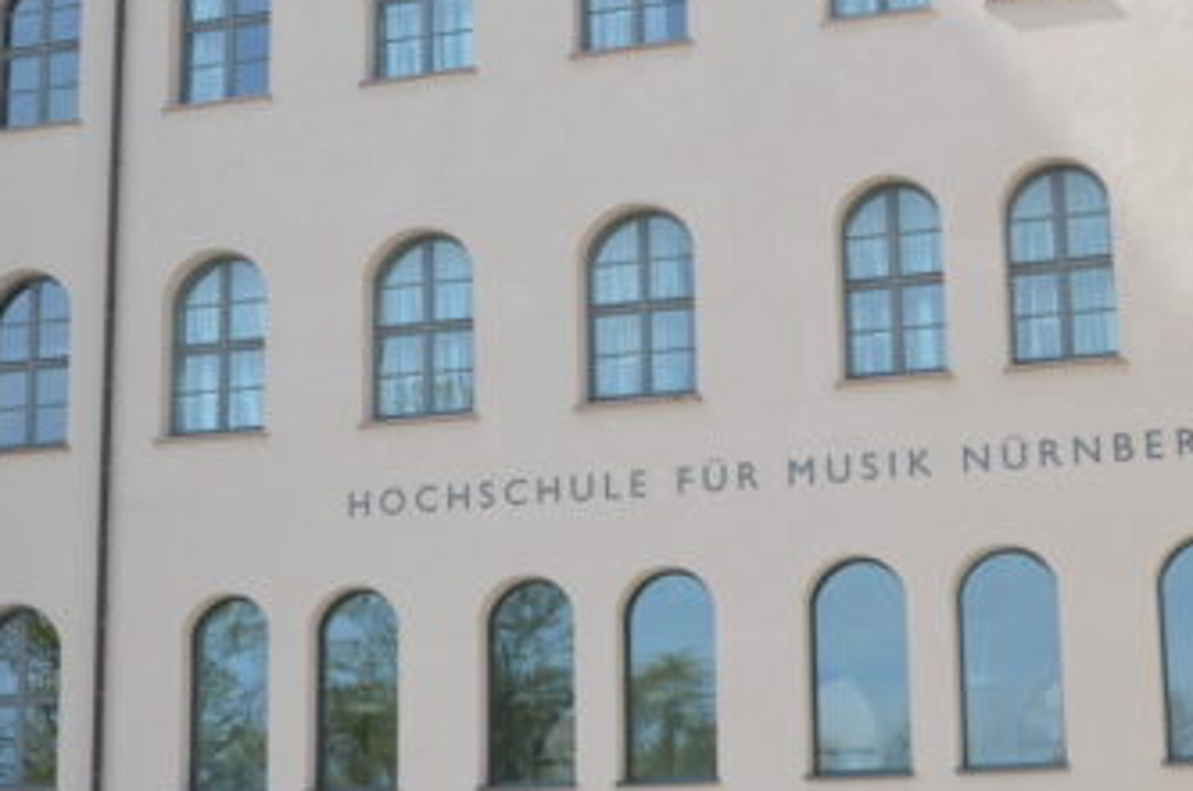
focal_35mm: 83
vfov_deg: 16.3
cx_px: 330
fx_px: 2747
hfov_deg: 24.3
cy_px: 186
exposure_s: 1/250
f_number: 8
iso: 140
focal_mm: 18
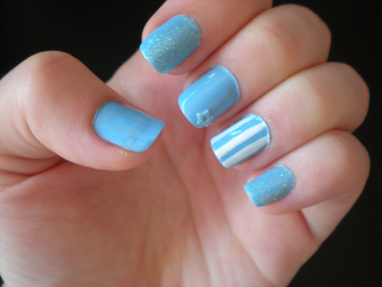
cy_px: 144
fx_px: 419
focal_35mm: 38
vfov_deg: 37.7
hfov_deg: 49.0
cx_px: 191
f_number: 3.1
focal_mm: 6.3
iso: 200
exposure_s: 1/22.5
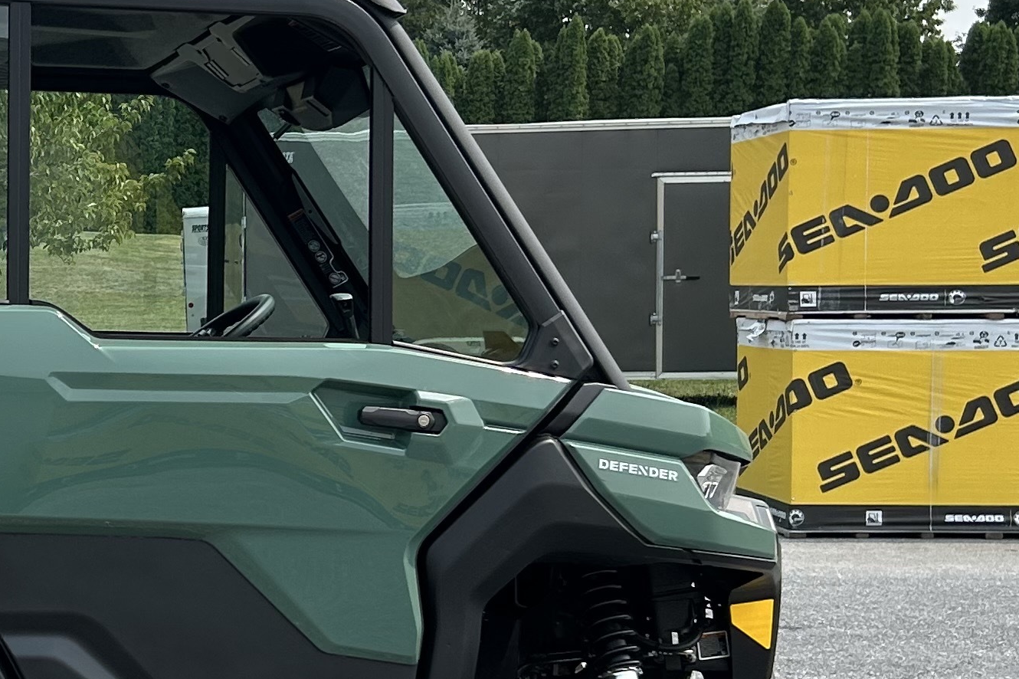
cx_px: -143
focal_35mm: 82
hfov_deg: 23.1
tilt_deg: -3.7
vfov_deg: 16.6
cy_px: 389
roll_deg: +0.2
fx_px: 2320
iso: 50
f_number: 1.5
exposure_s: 1/4274
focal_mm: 5.7
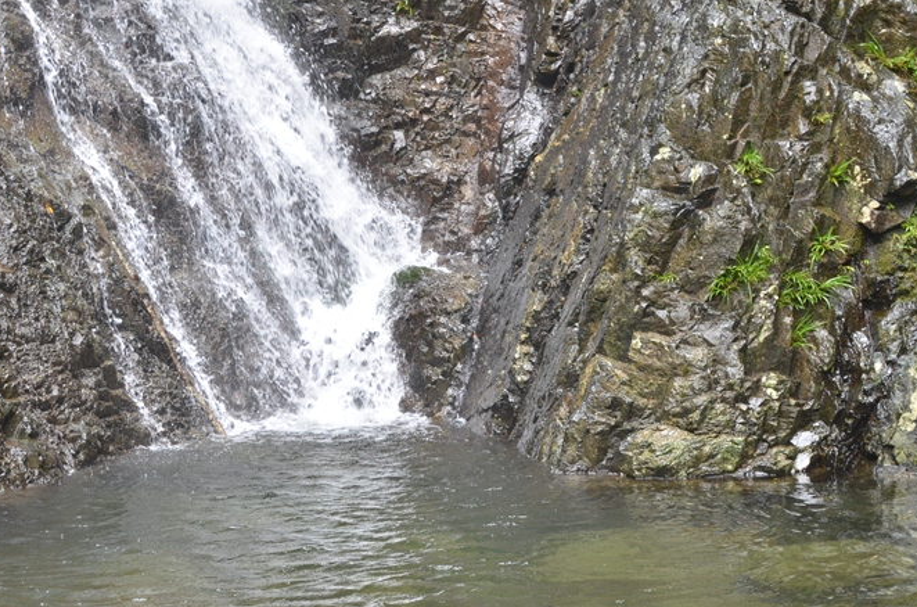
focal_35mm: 65
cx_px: 427
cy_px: 280
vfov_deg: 20.8
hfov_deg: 31.0
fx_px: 1652
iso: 400
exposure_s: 1/160
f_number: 6.3
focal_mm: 28
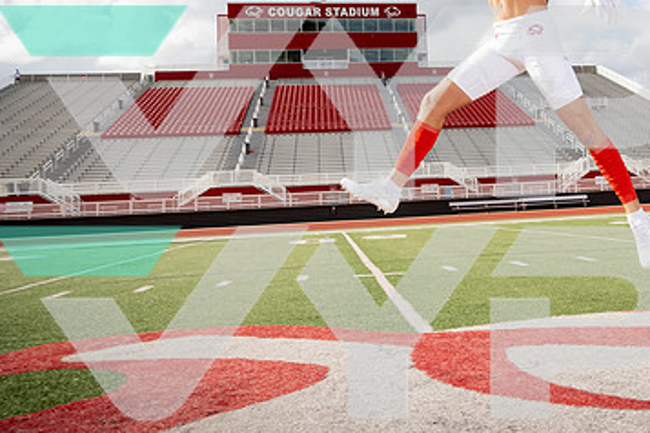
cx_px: 461
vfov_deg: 33.5
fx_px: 704
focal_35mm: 39
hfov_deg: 48.2
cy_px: 103
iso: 100
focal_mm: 24
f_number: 8
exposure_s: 1/250
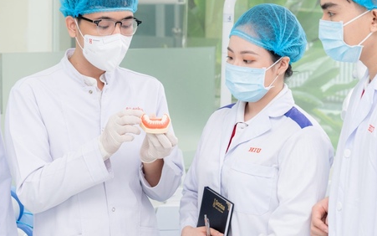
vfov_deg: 13.1
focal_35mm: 100
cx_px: 143
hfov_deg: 20.8
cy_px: 110
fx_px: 1028
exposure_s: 1/200
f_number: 4.5
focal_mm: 54
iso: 1000
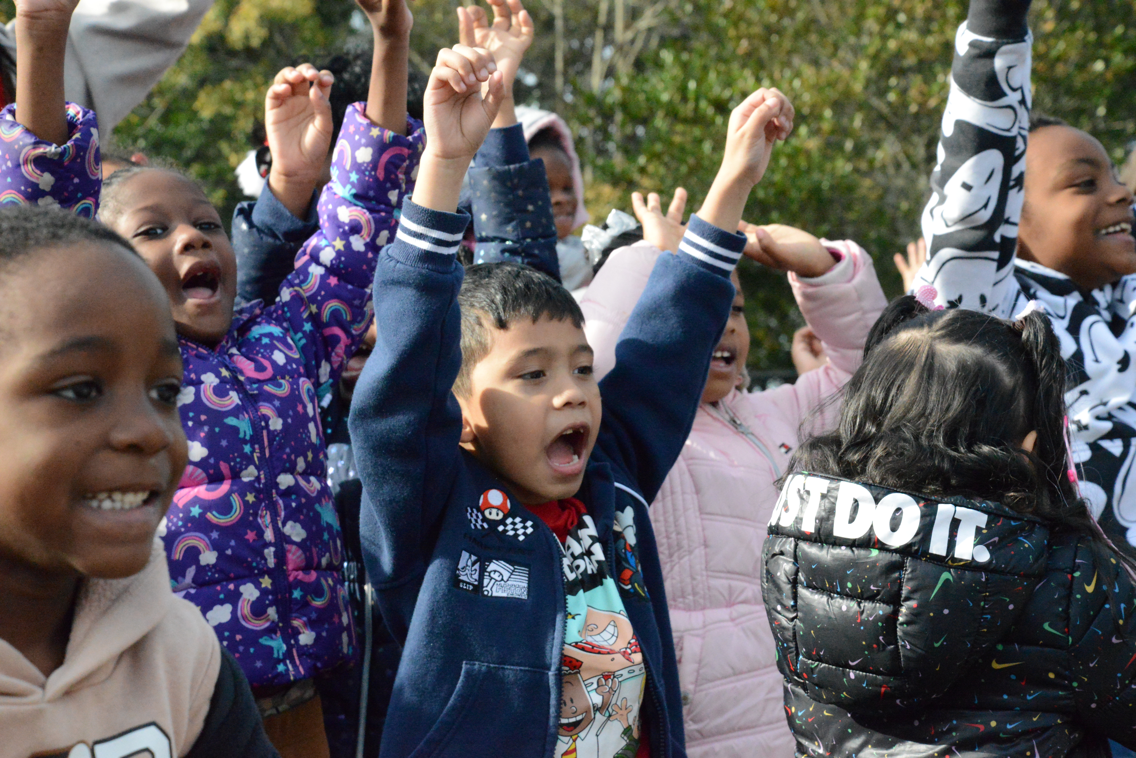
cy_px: 379
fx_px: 2683
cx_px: 568
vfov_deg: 16.1
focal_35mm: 85
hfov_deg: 23.9
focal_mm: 85
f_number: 11
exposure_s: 1/4000
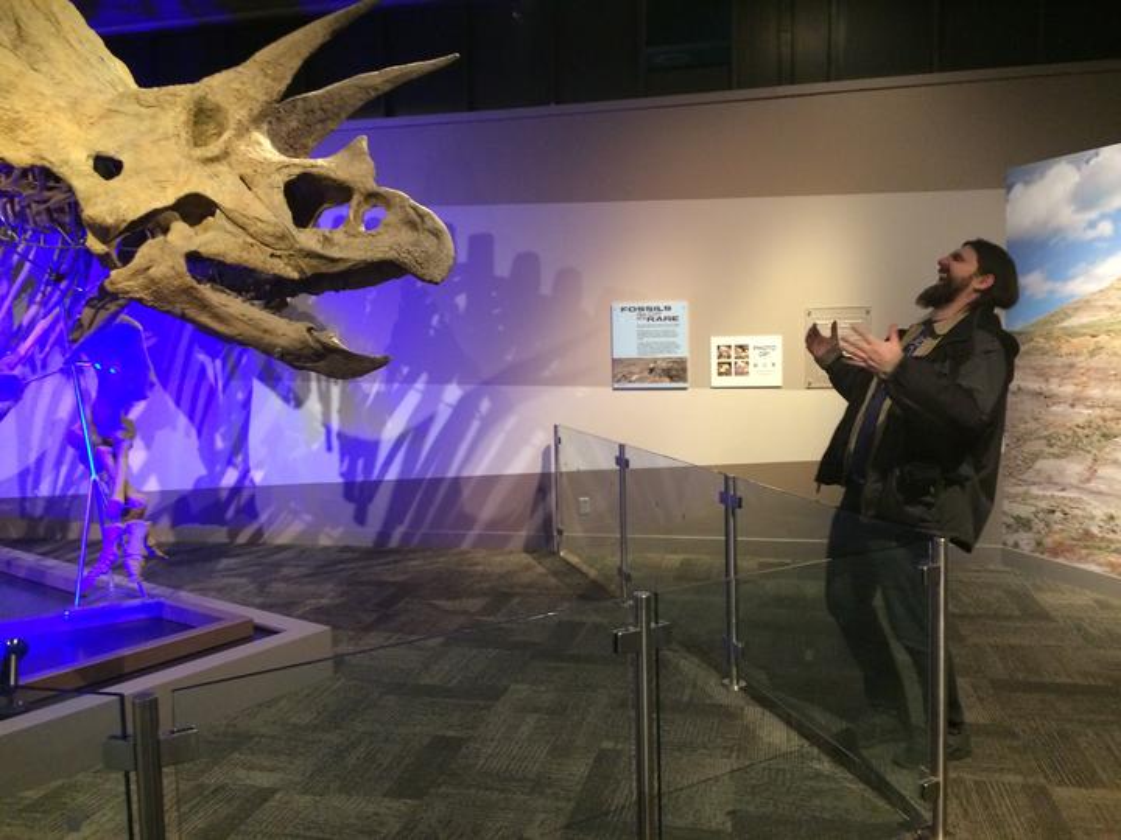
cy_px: 420
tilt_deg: -4.8
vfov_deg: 48.2
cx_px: 560
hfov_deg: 61.7
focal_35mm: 29
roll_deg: +1.5
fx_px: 939
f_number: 2.2
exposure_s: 1/30
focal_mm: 4.15
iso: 250
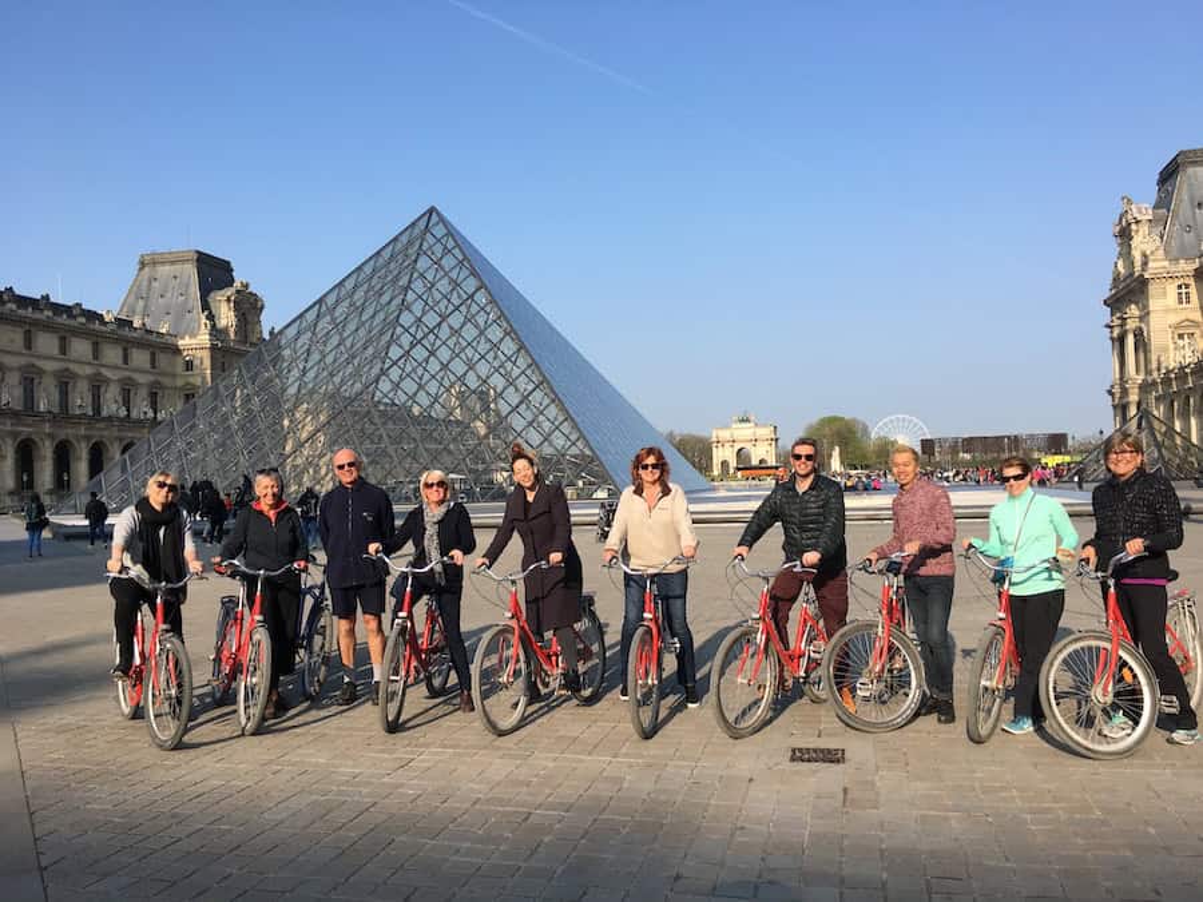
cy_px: 451
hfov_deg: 61.7
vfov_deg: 48.2
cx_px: 602
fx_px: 1008
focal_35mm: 29
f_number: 2.2
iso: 25
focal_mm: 4.2
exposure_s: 1/1012
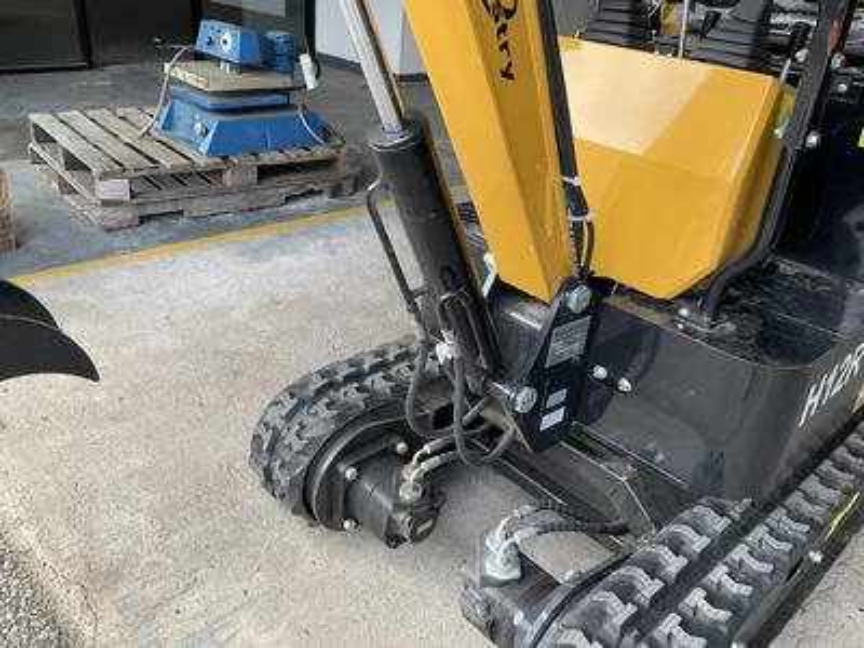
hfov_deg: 61.7
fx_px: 724
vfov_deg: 48.2
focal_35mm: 29
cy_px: 324
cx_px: 432
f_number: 1.8
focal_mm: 3
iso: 25
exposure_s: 1/122
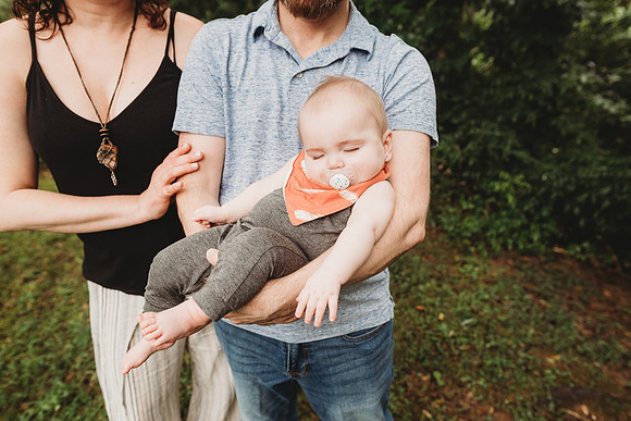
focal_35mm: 24
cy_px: 210
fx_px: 421
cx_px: 316
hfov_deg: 73.7
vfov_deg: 53.2
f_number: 3.5
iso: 400
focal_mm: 24
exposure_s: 1/160
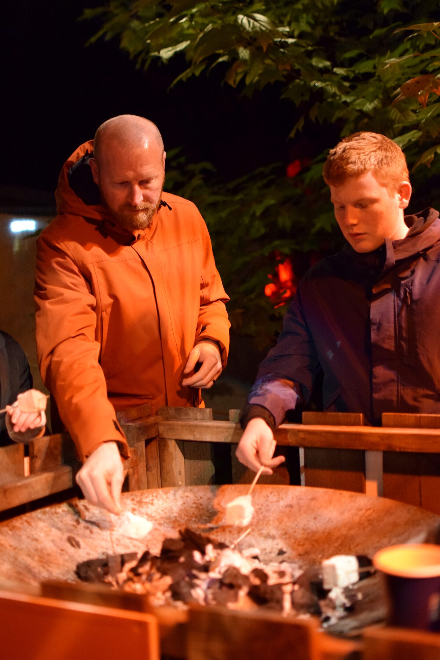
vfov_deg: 37.9
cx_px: 220
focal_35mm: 52
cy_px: 330
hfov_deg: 25.8
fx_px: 962
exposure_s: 1/400
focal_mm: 35
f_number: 2
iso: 3200
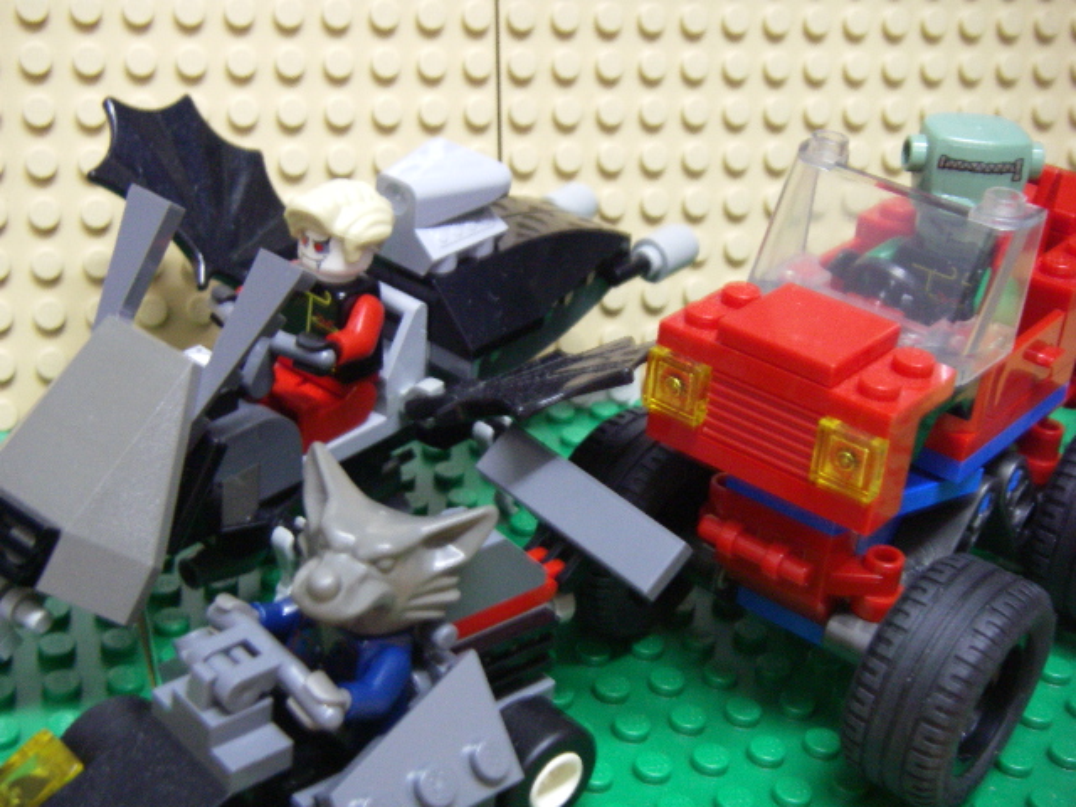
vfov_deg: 26.6
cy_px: 404
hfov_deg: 34.9
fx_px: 1710
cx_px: 538
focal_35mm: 55
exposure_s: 1/4
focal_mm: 9.2
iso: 320
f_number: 3.6
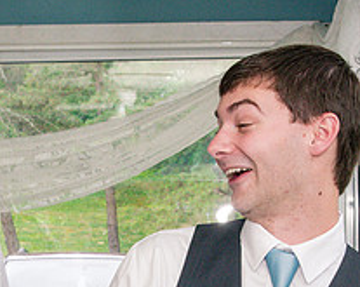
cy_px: 279
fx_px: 1458
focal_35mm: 137
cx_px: 111
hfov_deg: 14.0
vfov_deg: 11.1
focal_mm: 35
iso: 1250
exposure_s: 1/250
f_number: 10
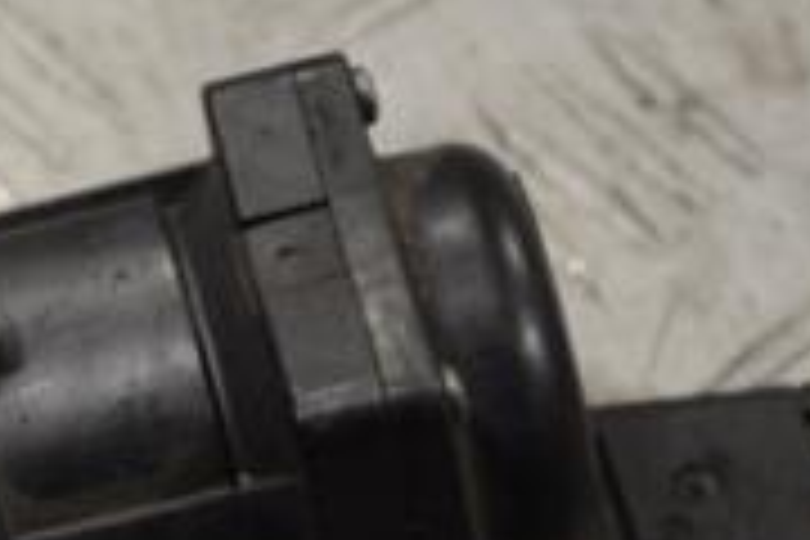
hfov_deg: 7.4
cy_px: 495
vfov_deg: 5.0
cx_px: -153
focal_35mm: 276
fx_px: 6202
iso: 160
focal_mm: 55
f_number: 5.6
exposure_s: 1/30
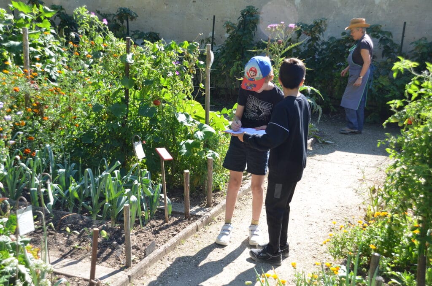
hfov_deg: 41.2
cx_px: 216
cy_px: 143
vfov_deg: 27.9
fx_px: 575
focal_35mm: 48
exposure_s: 1/200
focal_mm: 32
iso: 200
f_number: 7.1
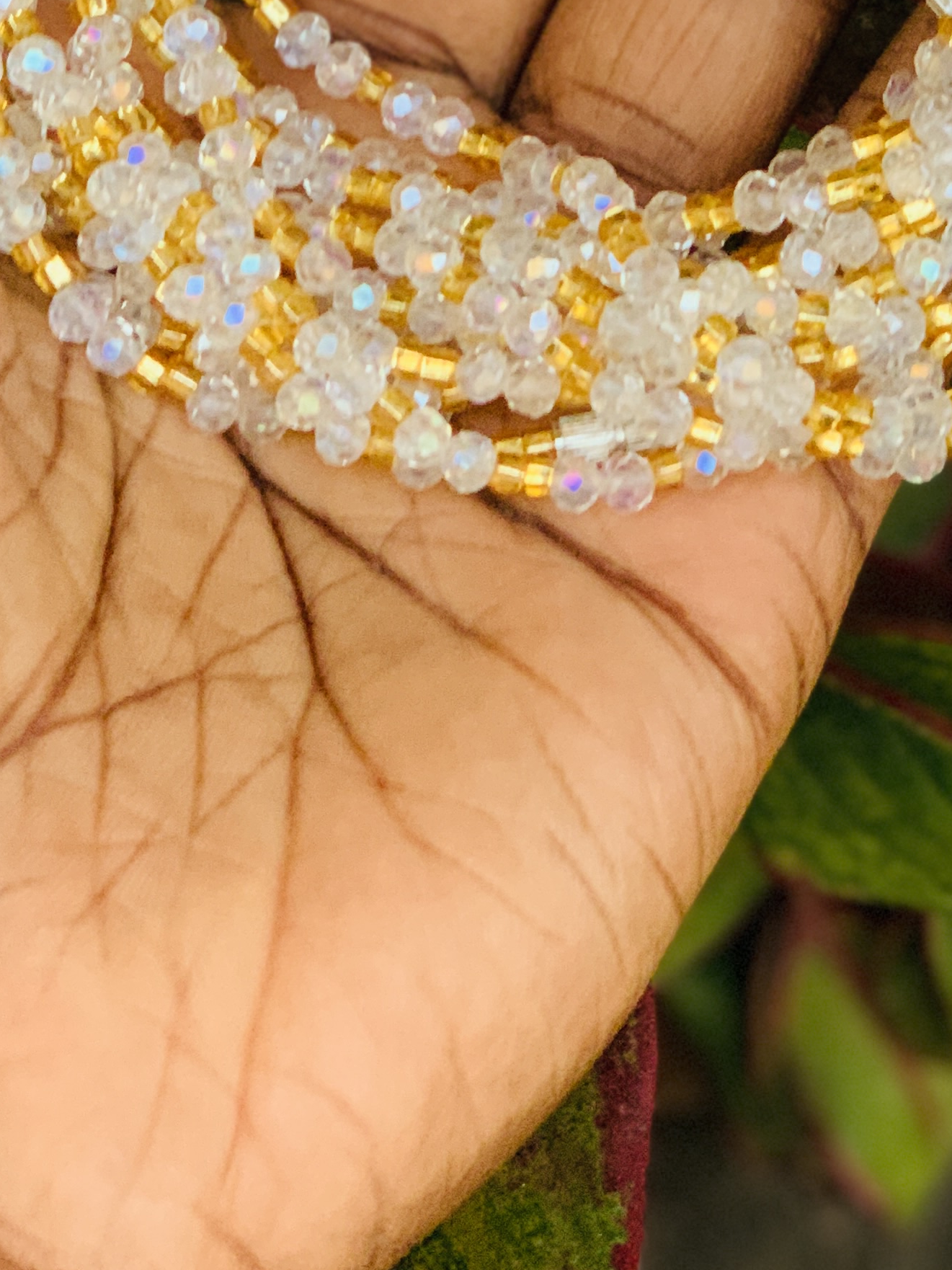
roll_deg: -3.7
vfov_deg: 16.0
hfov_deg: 12.4
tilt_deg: -38.1
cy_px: -177
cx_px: 544
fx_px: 4365
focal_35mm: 119
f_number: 2.4
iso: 200
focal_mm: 6
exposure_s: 1/60
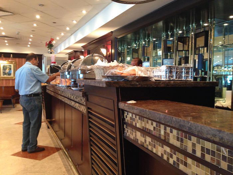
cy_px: 88
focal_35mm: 33
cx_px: 116
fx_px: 222
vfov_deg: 42.9
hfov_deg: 55.4
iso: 250
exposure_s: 1/20
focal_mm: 4.12
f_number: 2.4
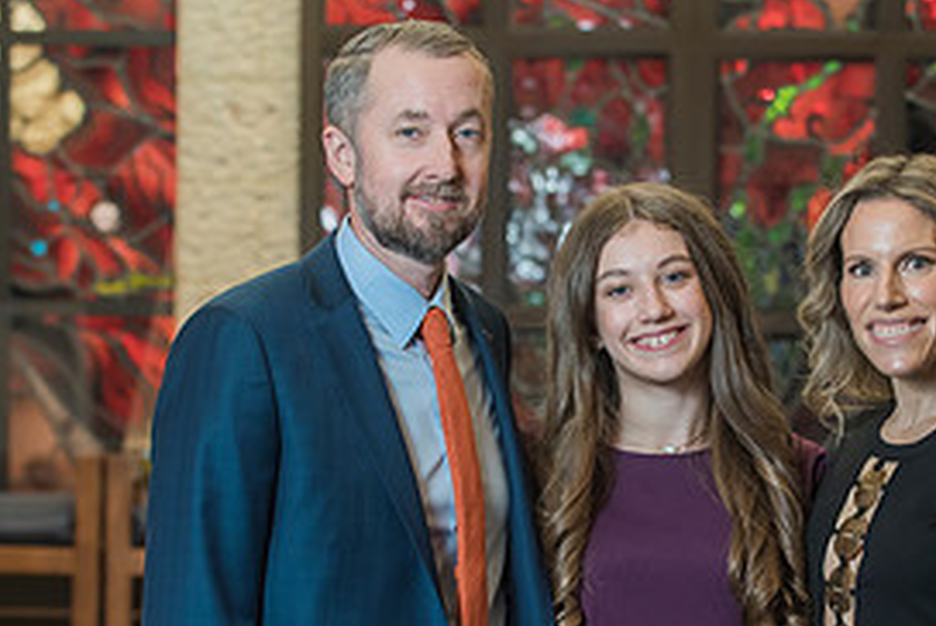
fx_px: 4997
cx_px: 661
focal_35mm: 192
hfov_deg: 10.7
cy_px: 448
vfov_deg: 7.2
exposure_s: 1/100
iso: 1000
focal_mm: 86
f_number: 4.5
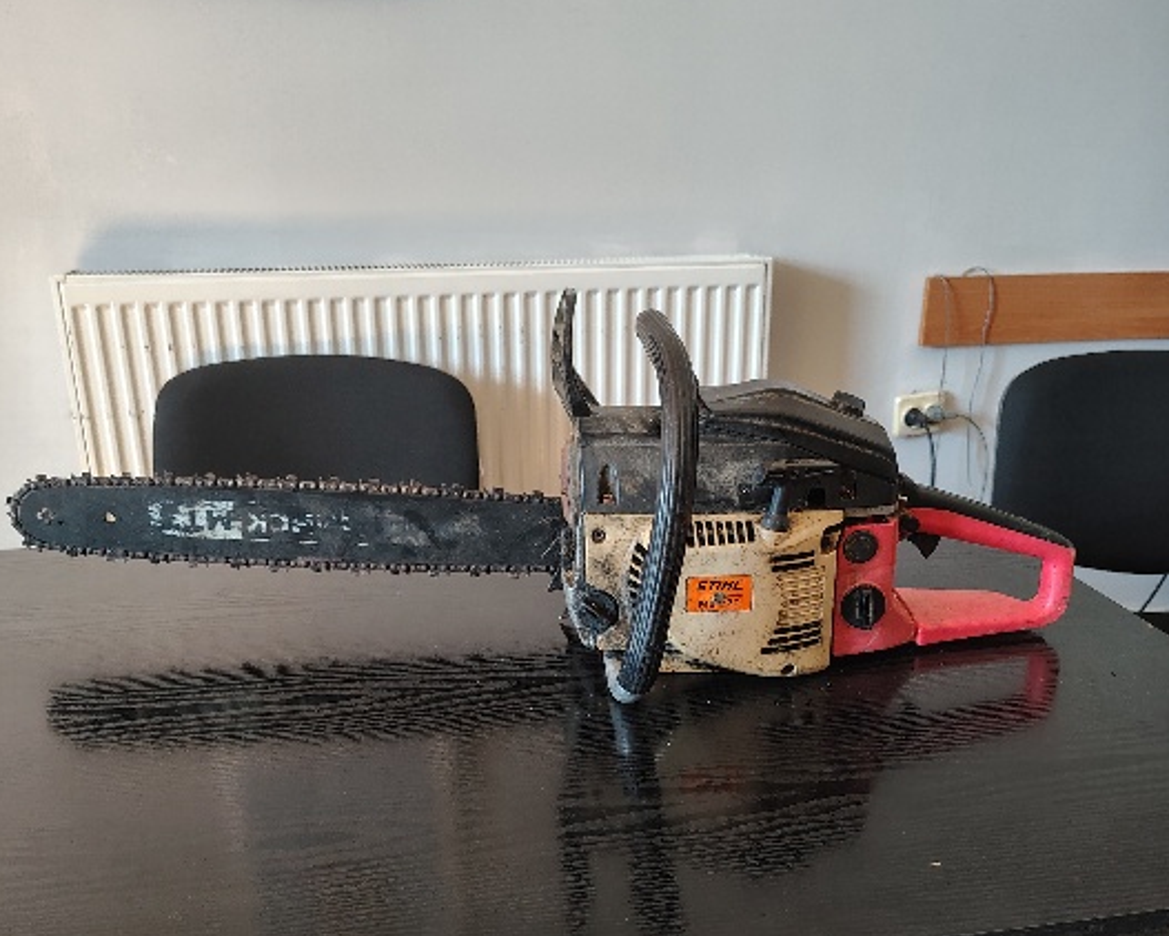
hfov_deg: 55.6
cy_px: 570
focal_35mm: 32
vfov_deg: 45.5
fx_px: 1108
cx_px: 581
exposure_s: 1/100
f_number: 1.8
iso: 654
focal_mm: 5.56
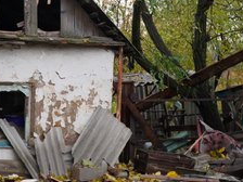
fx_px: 743
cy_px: 49
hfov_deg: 18.4
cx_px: 47
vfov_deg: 13.9
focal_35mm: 106
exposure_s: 1/160
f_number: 4
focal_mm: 41
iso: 2500
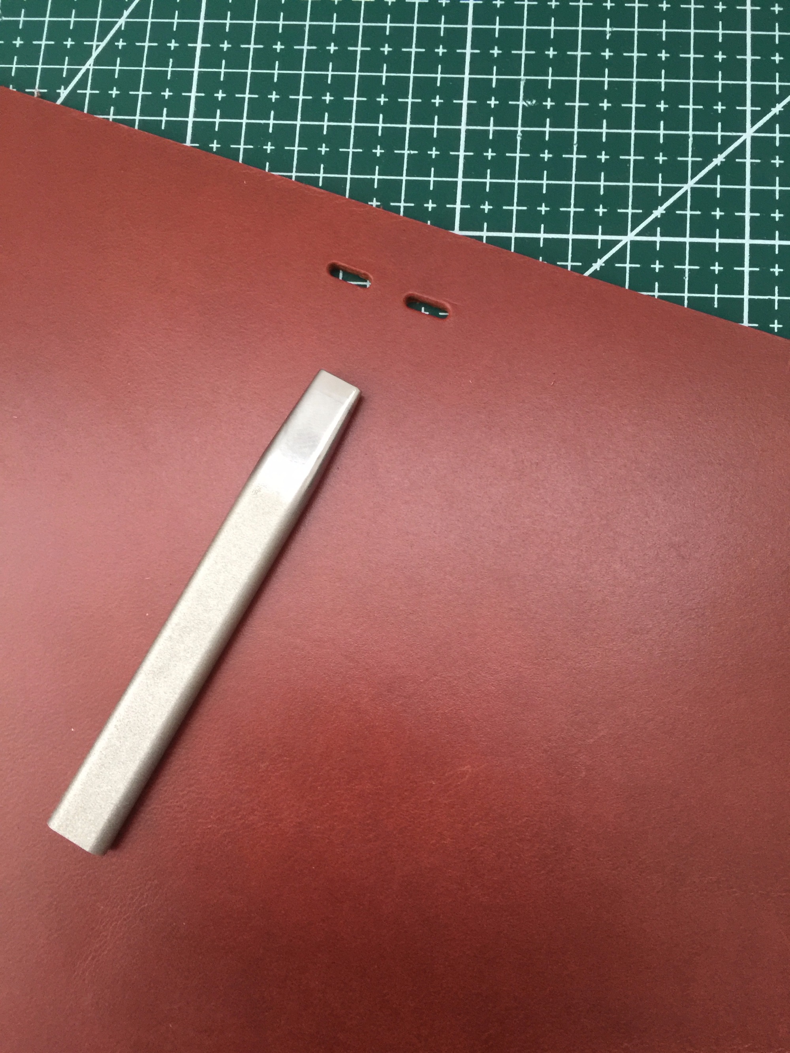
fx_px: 882
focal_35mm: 29
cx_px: 395
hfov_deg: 48.2
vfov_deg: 61.7
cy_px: 526
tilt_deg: -81.3
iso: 125
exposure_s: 1/10
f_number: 2.2
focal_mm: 4.15
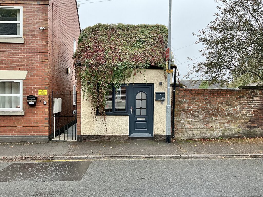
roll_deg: -0.4
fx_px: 220
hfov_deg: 61.7
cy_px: 98
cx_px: 132
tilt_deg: -2.2
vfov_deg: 48.2
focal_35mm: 29
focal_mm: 3
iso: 32
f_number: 1.8
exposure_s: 1/163
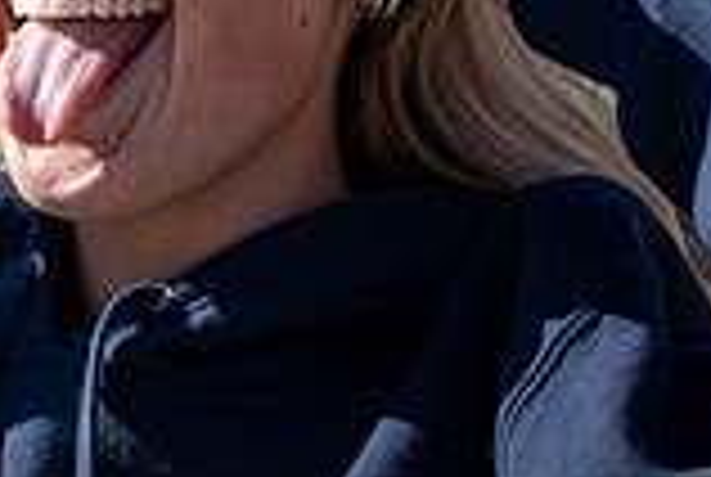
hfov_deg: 11.0
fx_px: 3621
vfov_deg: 7.4
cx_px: -144
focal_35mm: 183
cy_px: -290
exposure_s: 1/2500
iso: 100
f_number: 1.8
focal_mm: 50
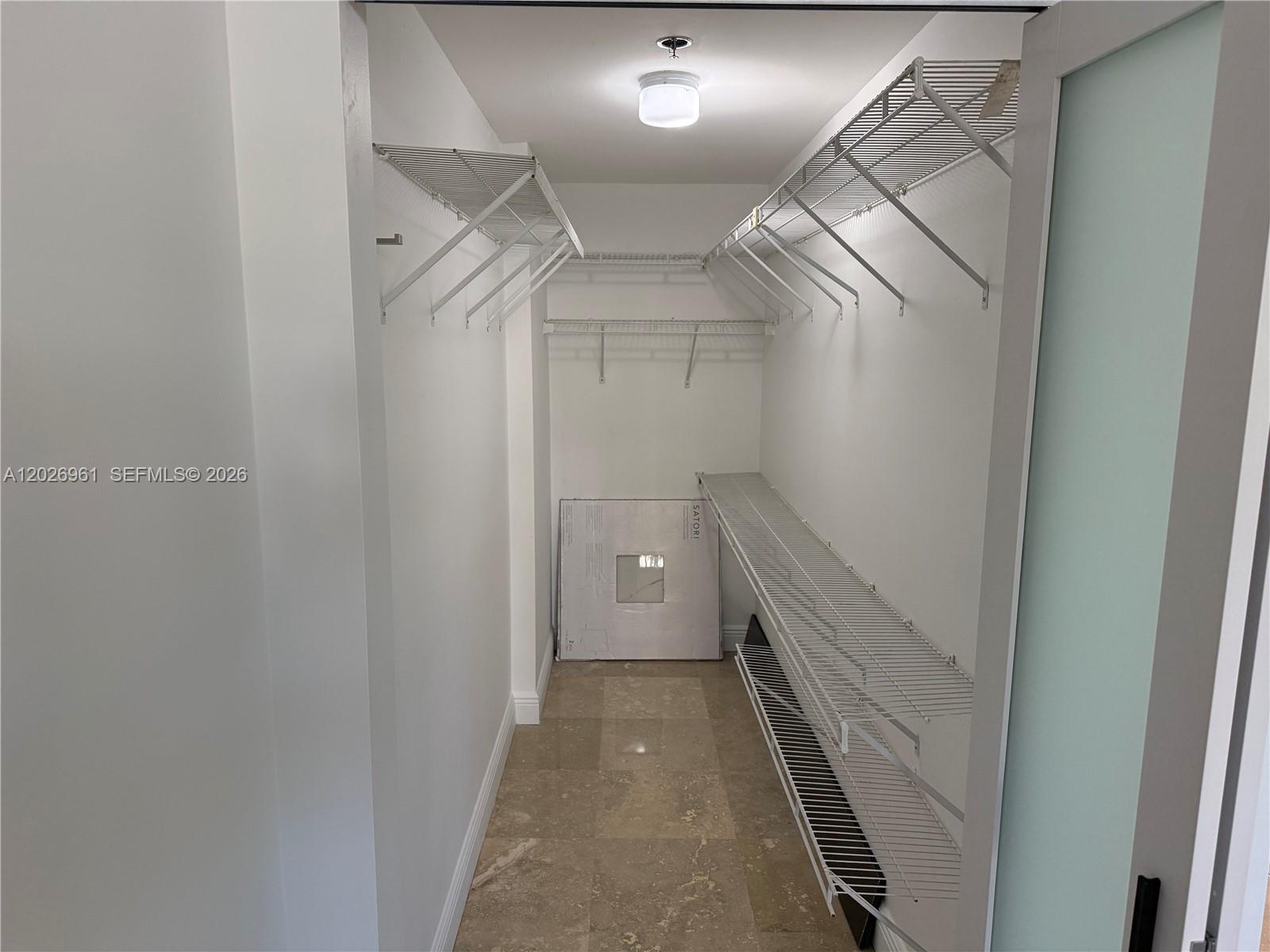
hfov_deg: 71.6
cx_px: 635
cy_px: 476
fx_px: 881
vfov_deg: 56.8
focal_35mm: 24
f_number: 1.78
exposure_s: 1/203
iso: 200
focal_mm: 6.76
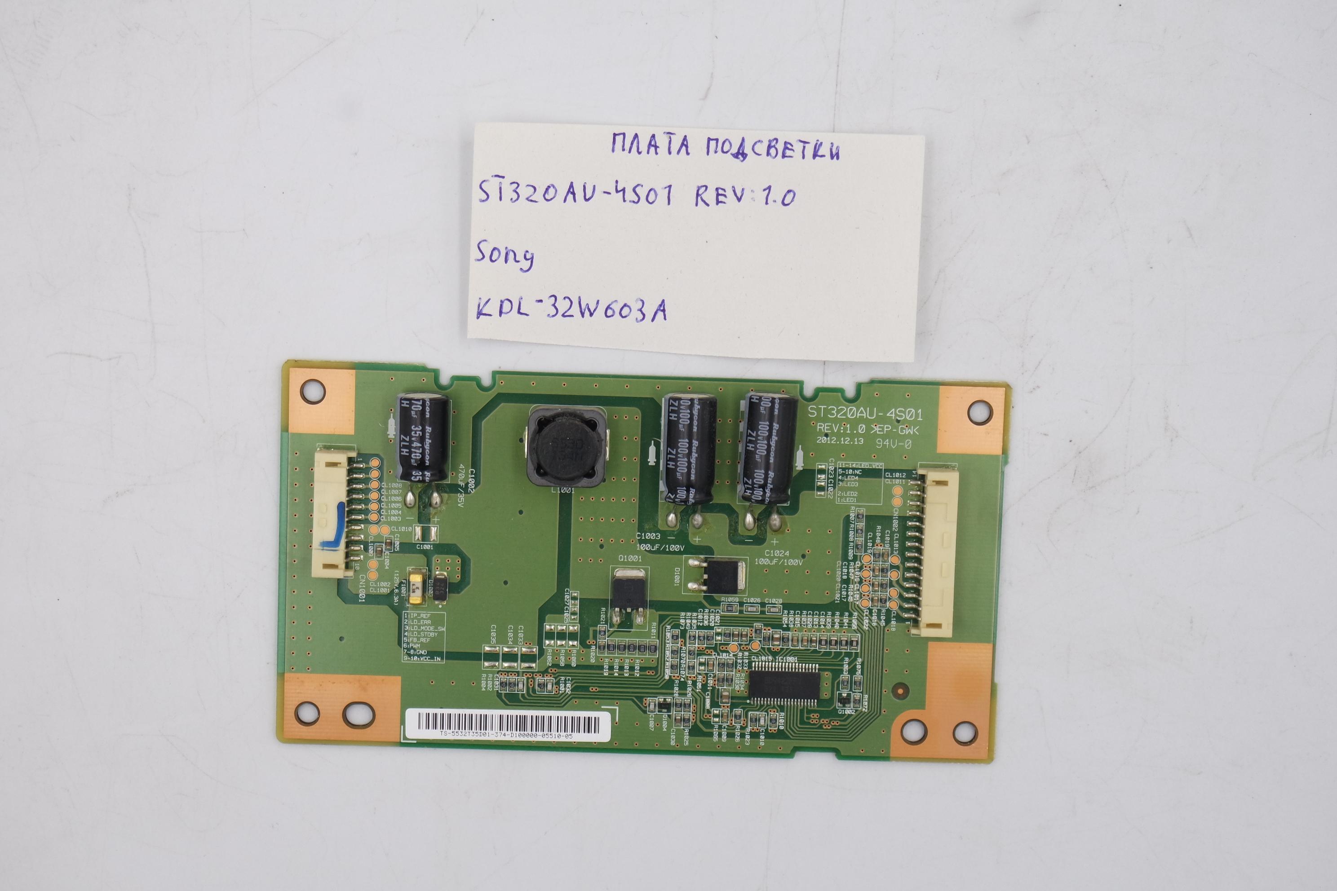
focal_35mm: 67
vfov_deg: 20.3
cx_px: 668
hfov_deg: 30.1
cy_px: 446
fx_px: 2488
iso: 200
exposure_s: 1/125
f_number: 5.6
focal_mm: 25
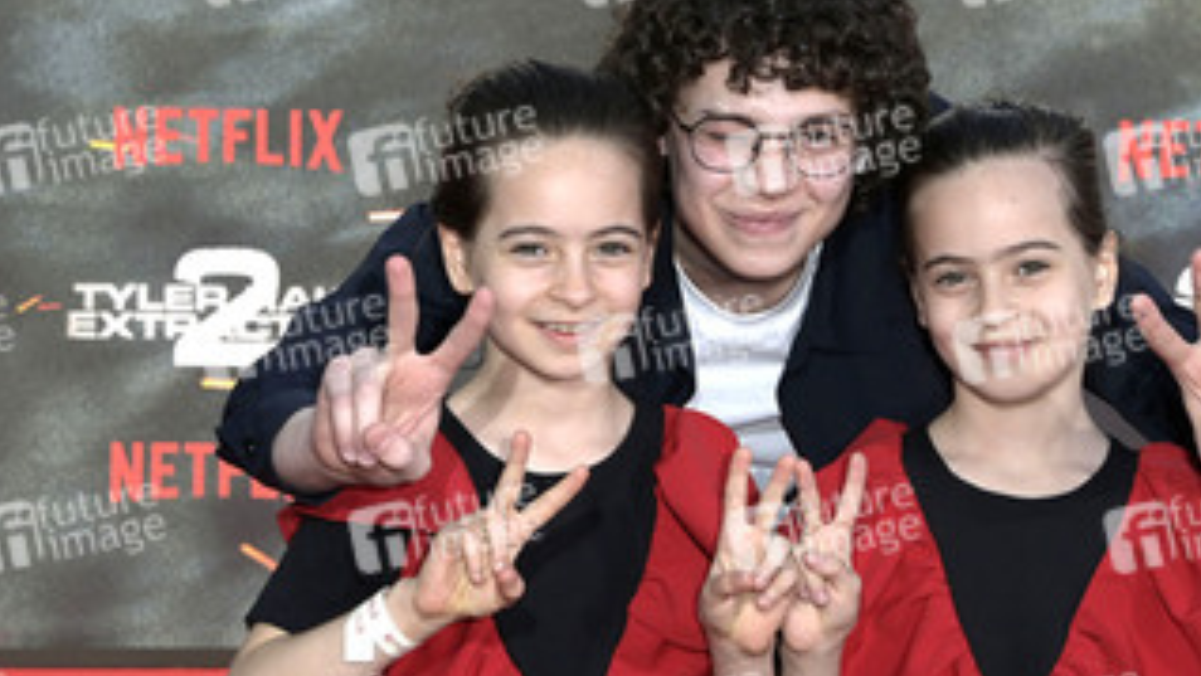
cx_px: 723
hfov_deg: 24.7
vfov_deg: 14.1
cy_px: 434
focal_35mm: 86
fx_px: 2739
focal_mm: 58
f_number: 8
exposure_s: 1/200
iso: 125
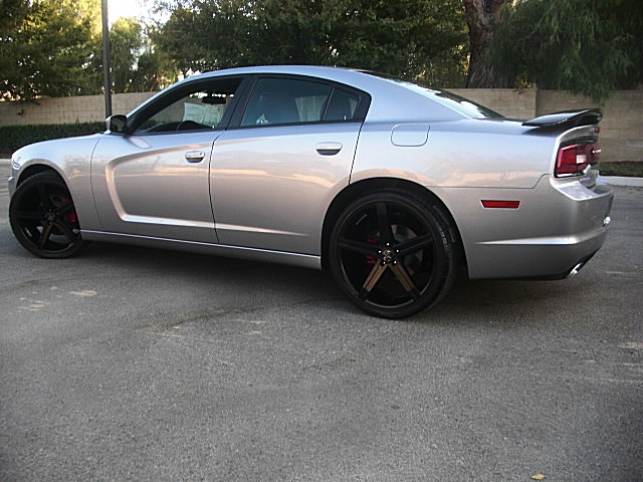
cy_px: 241
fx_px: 669
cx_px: 322
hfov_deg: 51.4
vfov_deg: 39.7
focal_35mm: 36
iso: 50
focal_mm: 6.3
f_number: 2.8
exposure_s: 1/80
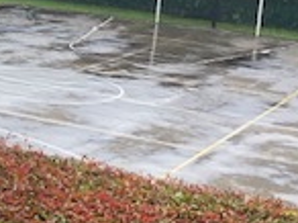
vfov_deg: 12.0
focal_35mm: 123
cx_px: -143
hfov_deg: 14.9
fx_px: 1057
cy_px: 100
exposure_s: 1/539
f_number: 1.8
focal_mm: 3.99
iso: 20
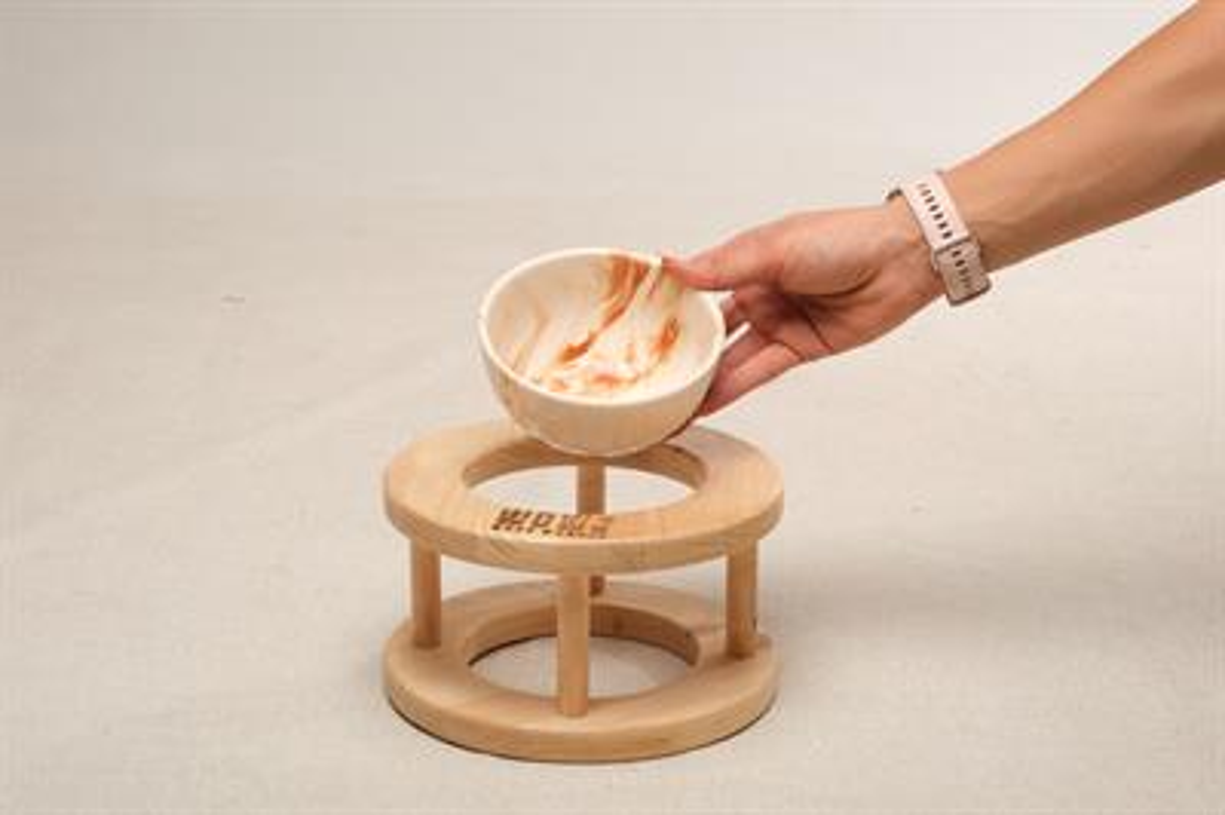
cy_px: 408
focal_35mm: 80
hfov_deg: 25.4
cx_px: 612
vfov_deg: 17.0
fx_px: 2720
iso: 320
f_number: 18
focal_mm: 53.3
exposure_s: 1/160
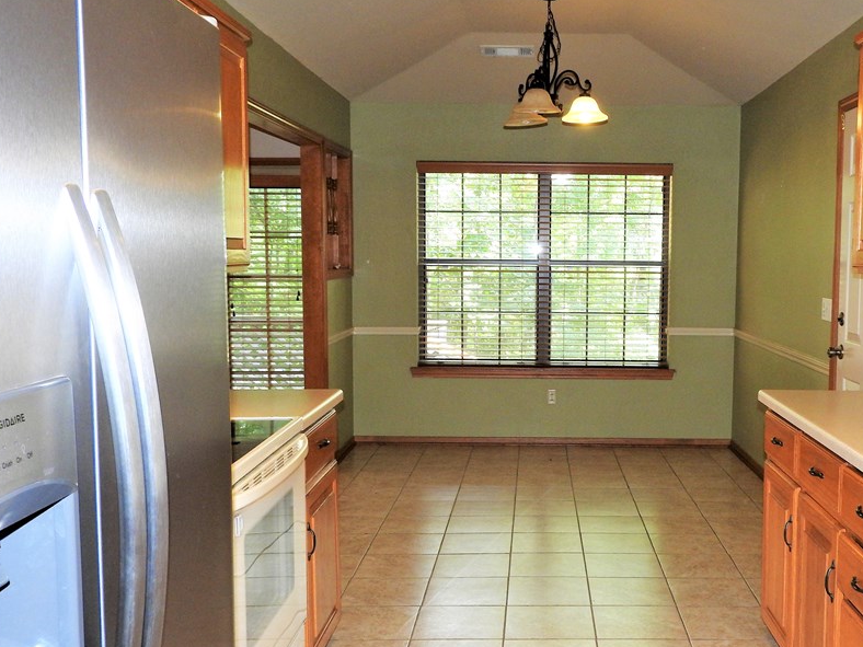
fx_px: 972
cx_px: 544
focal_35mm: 39
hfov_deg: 47.4
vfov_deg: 36.8
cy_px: 336
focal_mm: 5.4
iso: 200
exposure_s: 1/30
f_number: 3.5
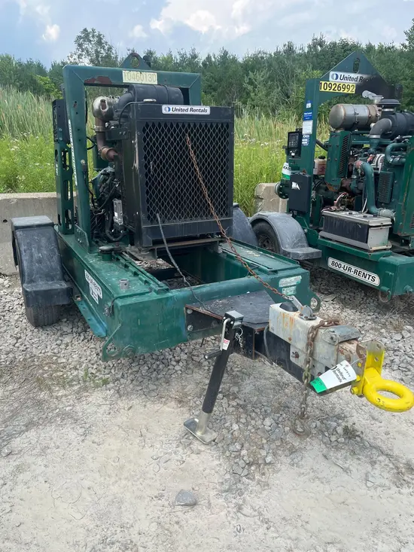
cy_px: 276
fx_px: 414
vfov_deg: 67.3
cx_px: 207
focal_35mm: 26
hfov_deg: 53.1
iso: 50
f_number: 1.6
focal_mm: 5.1
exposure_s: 1/1992
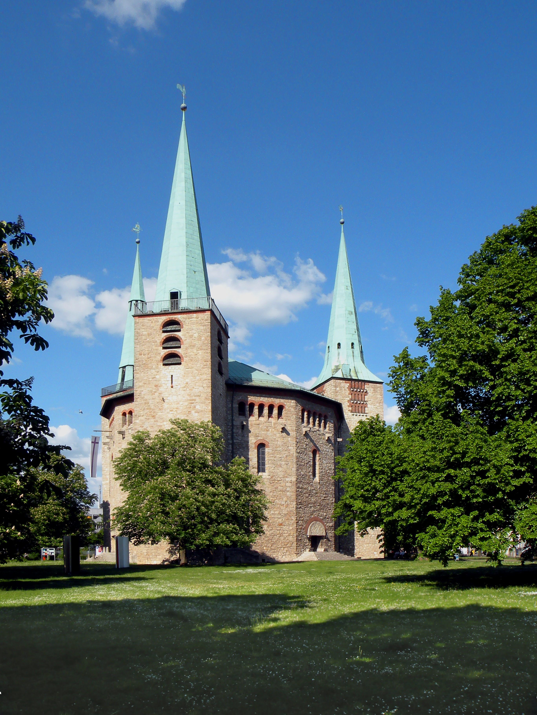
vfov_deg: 65.3
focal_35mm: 27
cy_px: 358
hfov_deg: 51.4
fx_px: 558
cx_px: 268
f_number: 8
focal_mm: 4.7
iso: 64
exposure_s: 1/125
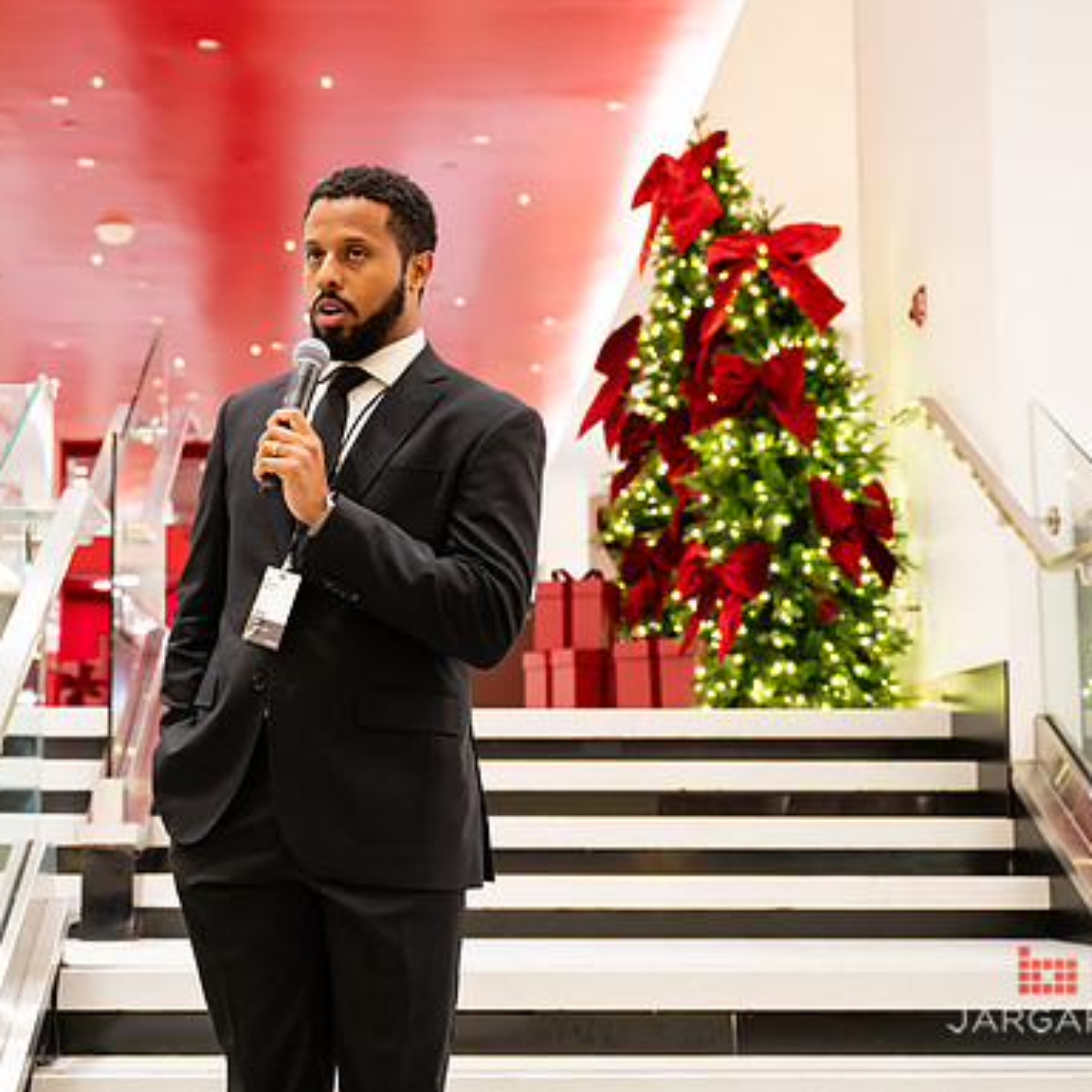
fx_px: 2106
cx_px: 409
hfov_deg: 29.0
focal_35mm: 59
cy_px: 520
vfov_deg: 29.1
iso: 1250
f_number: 3.2
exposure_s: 1/160
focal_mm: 43
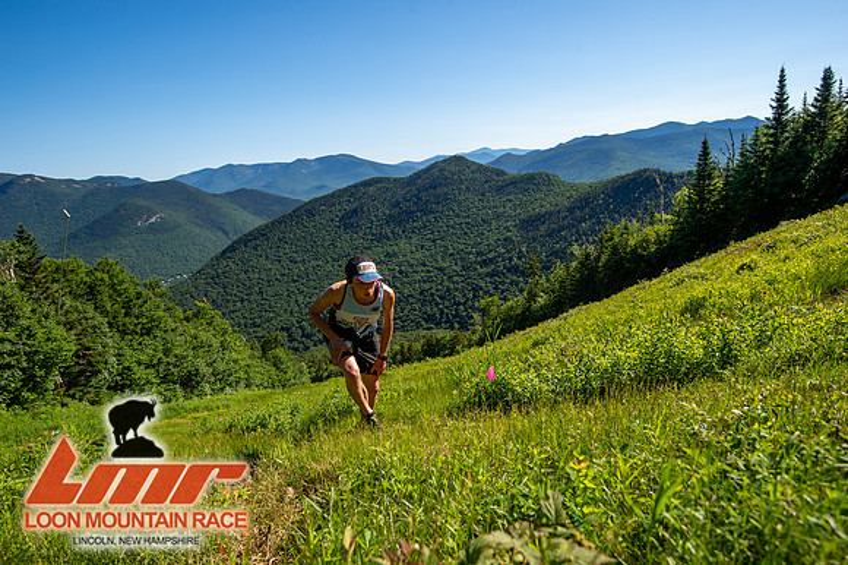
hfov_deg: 78.6
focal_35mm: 22
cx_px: 424
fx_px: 518
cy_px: 282
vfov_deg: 57.2
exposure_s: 1/320
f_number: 6.3
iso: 100
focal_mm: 22
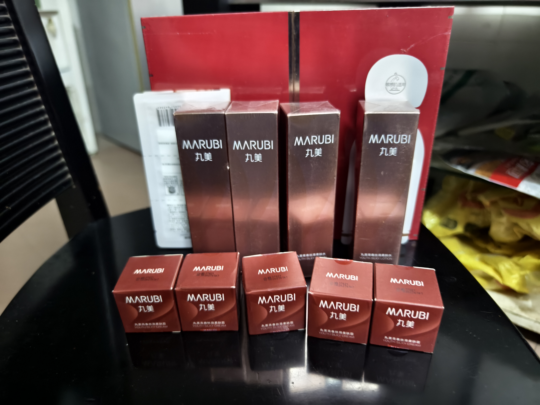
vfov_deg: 58.9
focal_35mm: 23
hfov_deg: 73.9
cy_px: 202
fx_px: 359
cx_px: 270
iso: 804
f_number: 1.75
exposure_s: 1/25
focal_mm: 8.67
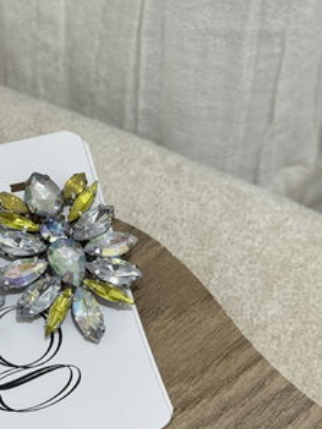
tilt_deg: -50.6
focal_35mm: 86
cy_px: 214
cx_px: 62
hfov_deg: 17.0
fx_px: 1066
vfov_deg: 22.7
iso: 100
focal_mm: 6.76
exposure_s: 1/50
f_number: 1.78
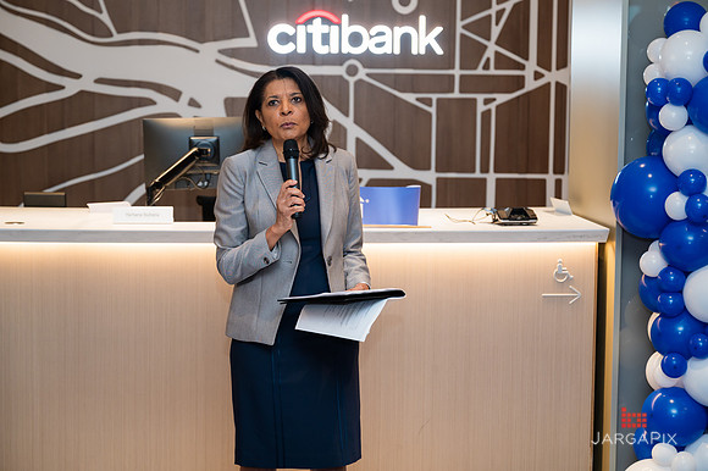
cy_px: 225
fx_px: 1318
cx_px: 356
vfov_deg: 20.3
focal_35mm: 67
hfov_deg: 30.1
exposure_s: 1/160
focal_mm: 64
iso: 400
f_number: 3.2
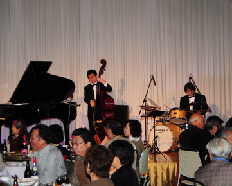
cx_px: 92
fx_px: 625
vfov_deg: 16.9
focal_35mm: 91
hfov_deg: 21.0
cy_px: 92
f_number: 5.6
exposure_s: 1/30
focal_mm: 52
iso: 400
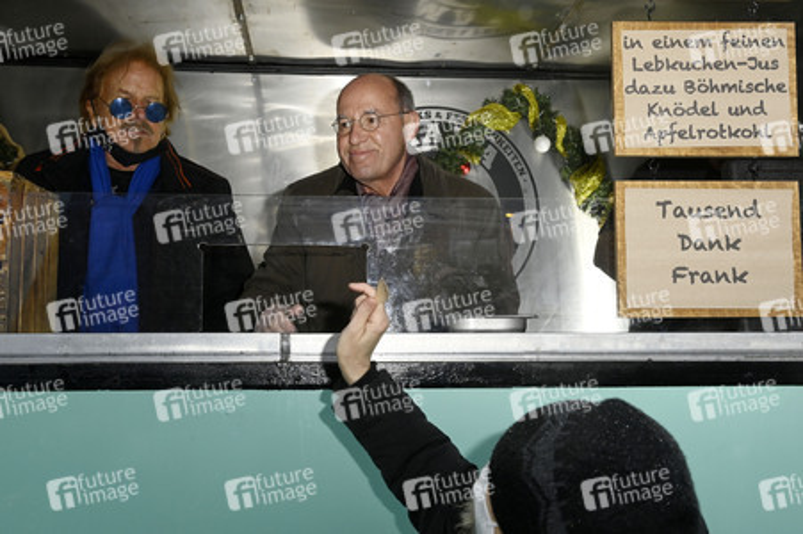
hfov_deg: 44.5
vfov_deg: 30.5
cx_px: 402
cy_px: 267
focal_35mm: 44
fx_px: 981
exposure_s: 1/100
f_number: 8
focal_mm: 44
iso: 1600
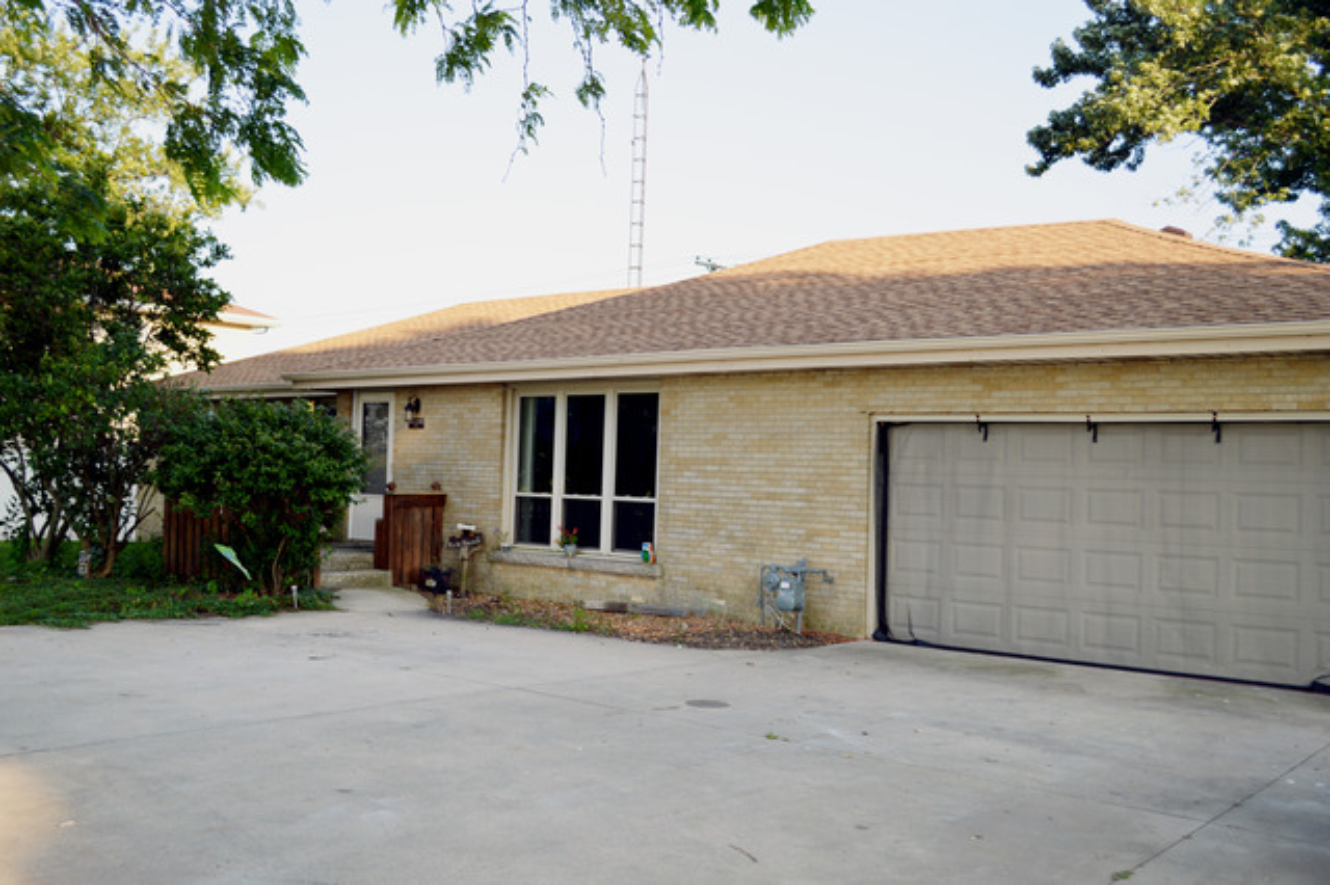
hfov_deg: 57.2
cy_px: 442
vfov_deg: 39.9
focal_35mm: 33
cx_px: 665
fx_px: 1218
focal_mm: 22
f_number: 4.5
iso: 100
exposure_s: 1/200
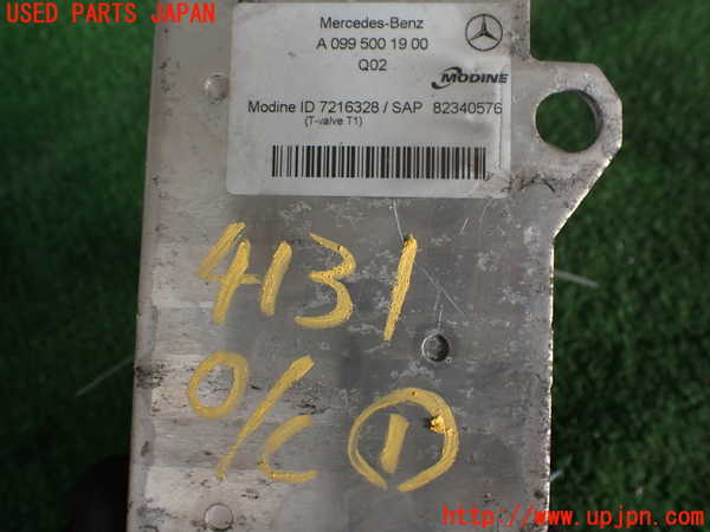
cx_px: 355
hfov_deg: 60.0
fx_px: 615
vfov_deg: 46.8
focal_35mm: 30
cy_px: 266
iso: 200
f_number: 2.3
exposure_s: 1/125
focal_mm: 5.4
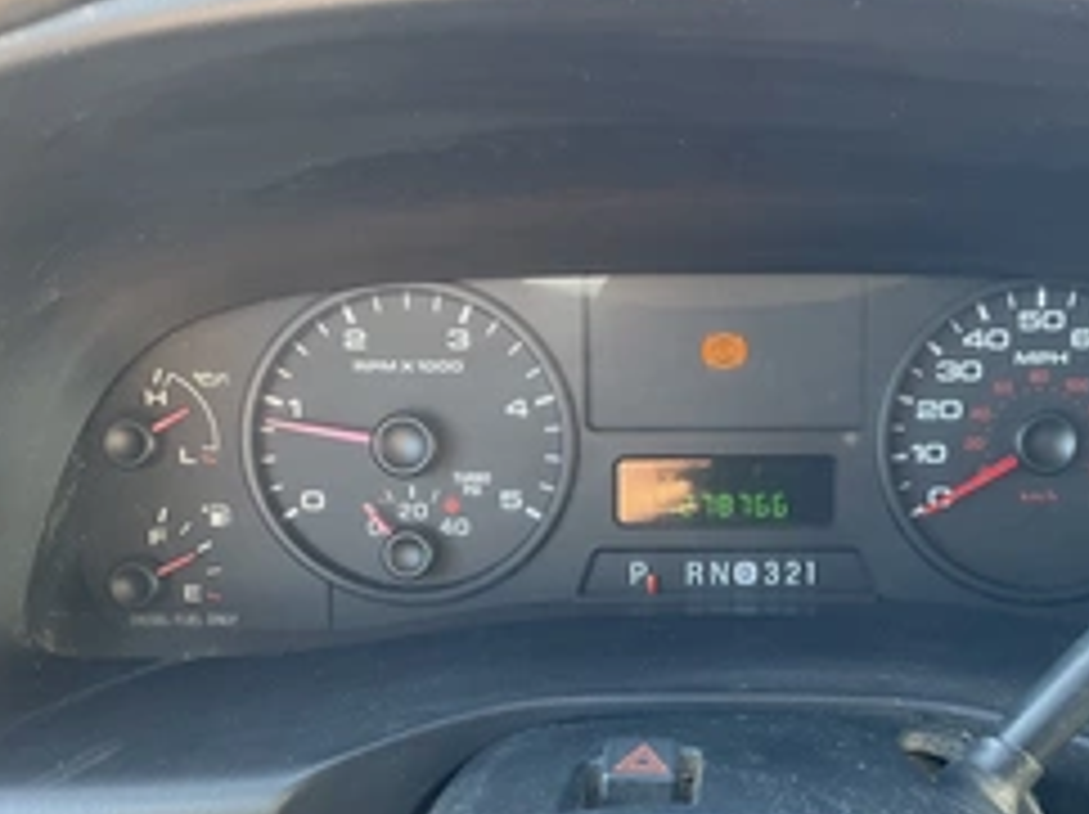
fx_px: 1509
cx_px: 693
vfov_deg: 30.0
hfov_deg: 39.4
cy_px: 540
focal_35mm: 48
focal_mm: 3
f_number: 1.8
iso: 80
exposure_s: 1/60
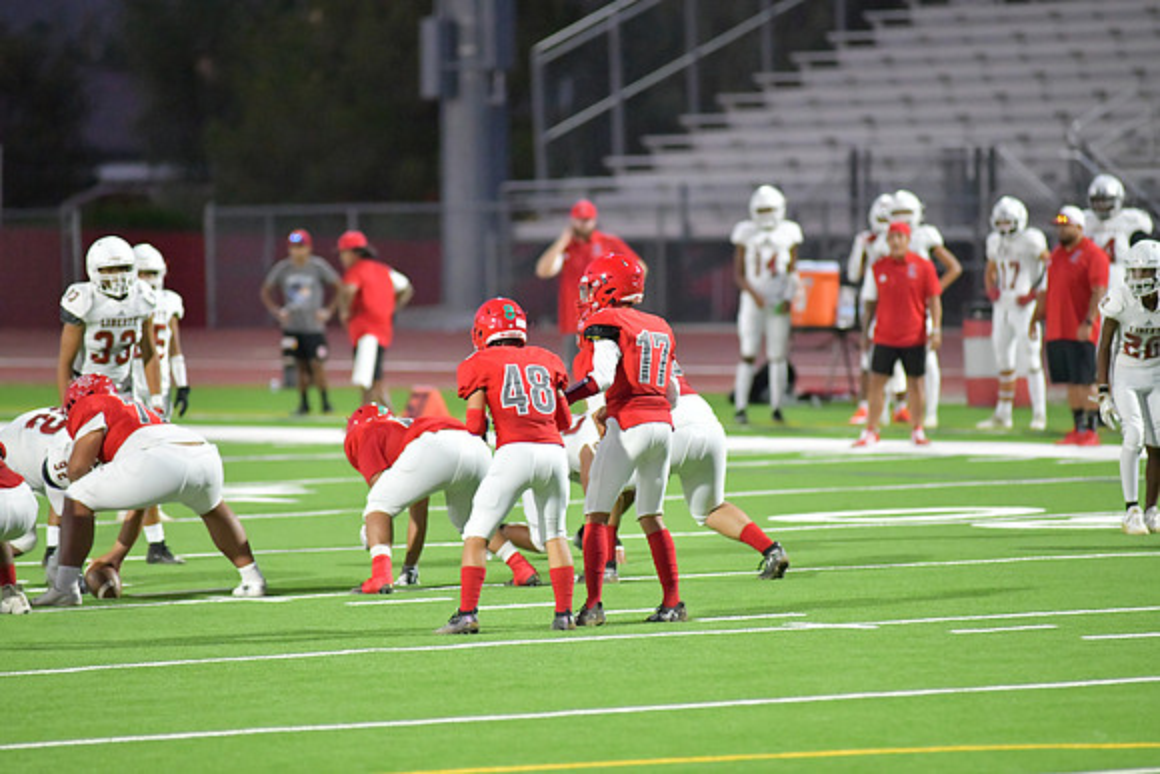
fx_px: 9668
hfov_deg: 6.9
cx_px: 580
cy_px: 387
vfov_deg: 4.6
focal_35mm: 300
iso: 11400
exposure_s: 1/1250
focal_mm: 300
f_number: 3.5
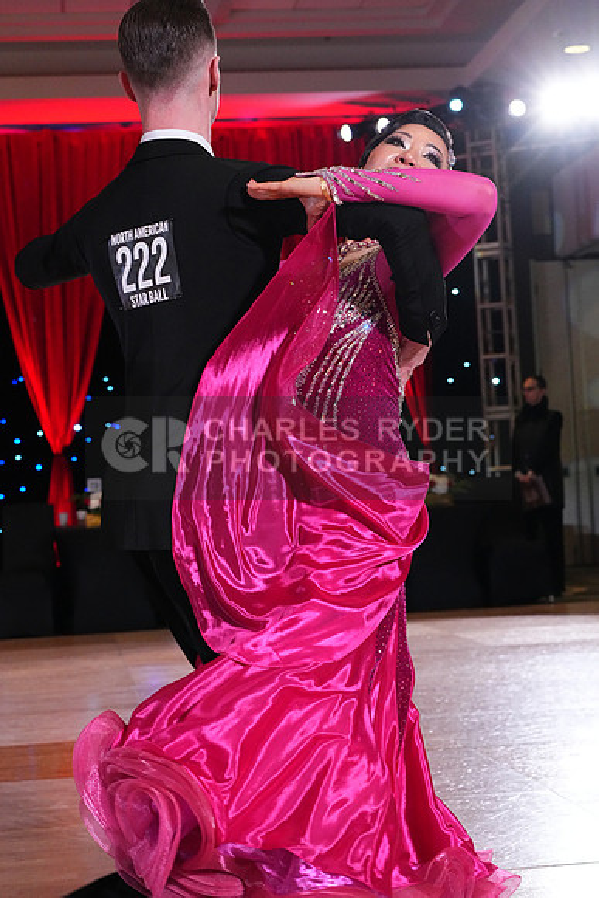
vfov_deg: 28.8
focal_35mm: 70
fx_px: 1746
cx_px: 300
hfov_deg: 19.5
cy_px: 449
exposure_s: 1/400
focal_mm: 70
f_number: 6.3
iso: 8000
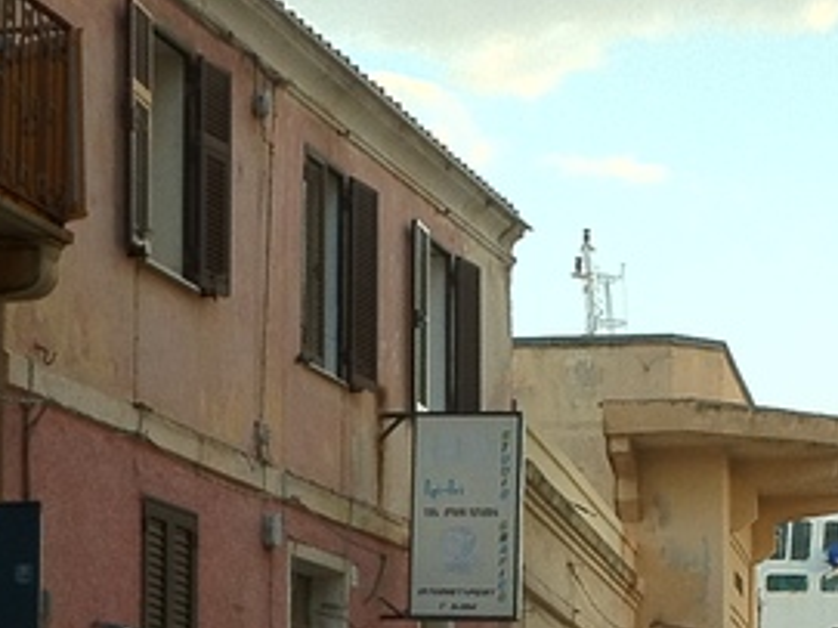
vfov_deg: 9.4
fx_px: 3751
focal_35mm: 155
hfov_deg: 12.7
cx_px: 374
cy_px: 746
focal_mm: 4.28
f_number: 2.4
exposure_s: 1/120
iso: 100
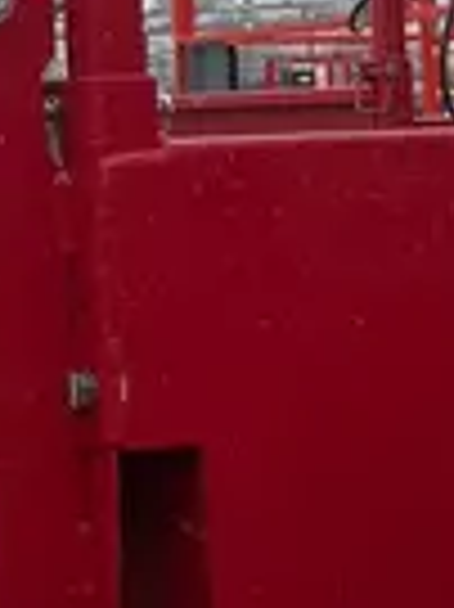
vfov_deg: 12.8
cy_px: -74
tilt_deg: +5.4
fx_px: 2662
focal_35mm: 152
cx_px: -121
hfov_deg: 9.6
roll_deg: +2.9
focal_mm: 3.99
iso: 32
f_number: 1.8
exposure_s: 1/1567
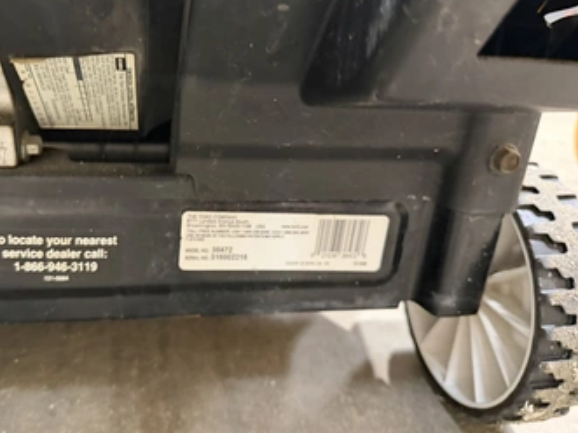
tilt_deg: -19.7
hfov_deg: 61.3
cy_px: 182
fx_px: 484
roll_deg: -2.0
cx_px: 237
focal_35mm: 29
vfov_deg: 48.0
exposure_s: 1/40
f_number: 1.78
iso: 1000
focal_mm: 6.76
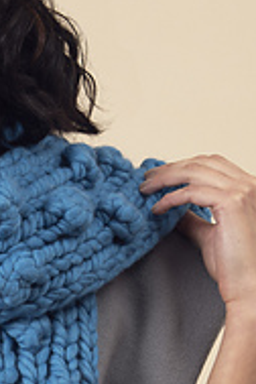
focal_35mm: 346
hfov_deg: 4.0
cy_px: 459
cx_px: -72
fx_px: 3690
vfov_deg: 5.9
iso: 100
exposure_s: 1/200
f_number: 10
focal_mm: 102
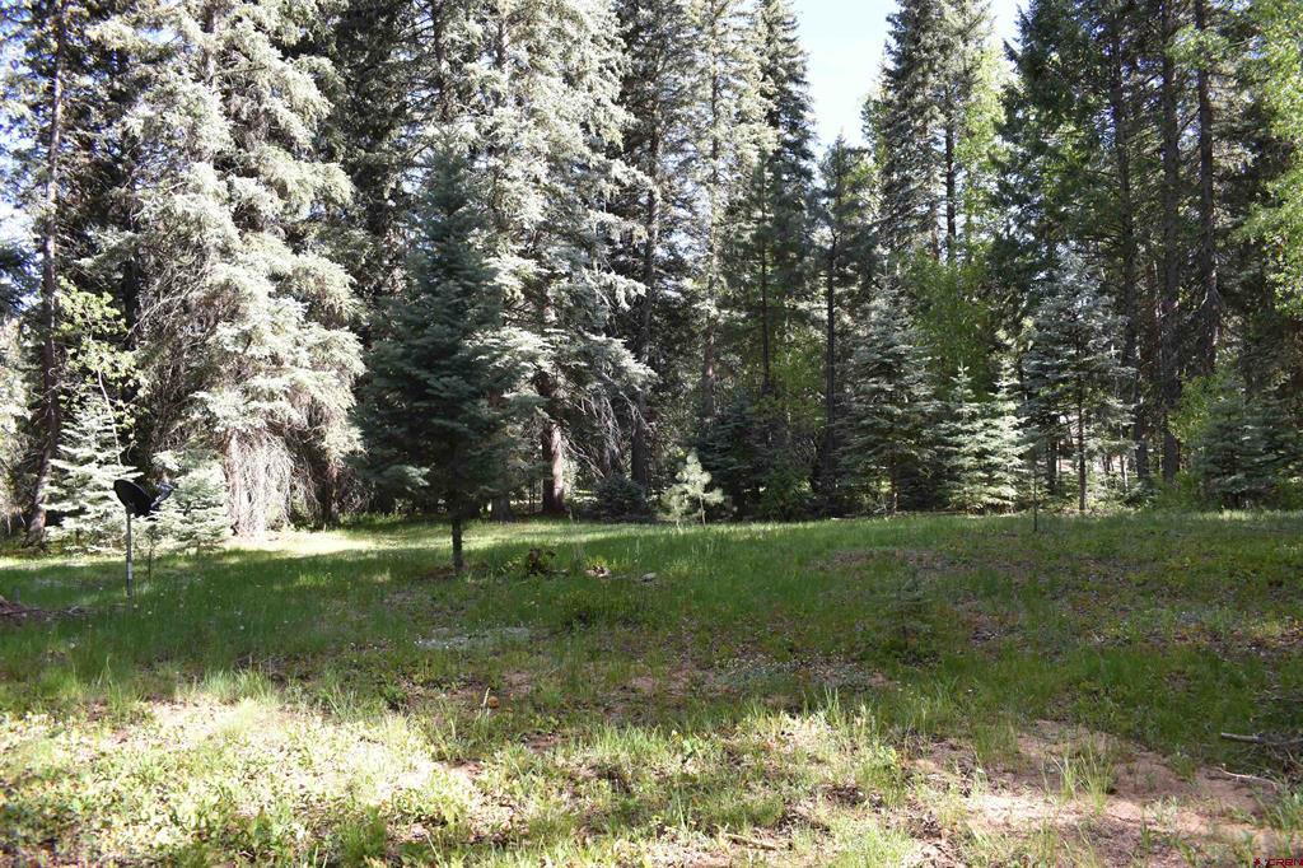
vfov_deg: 47.9
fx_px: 977
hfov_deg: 67.4
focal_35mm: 27
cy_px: 434
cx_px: 652
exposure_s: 1/250
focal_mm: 18
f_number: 5
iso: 400
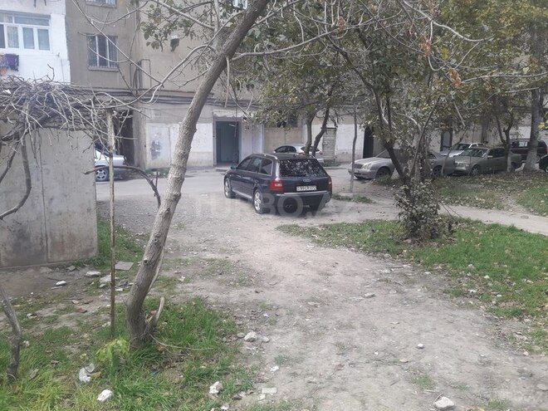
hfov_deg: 63.4
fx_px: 443
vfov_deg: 49.7
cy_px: 206
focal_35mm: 28
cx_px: 274
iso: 40
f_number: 1.9
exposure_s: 1/162
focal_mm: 3.7
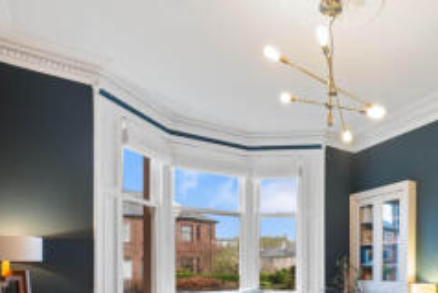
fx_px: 341
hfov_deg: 59.4
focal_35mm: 28
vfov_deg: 41.7
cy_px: 277
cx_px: 361
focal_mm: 14
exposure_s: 1/3
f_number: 7.1
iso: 640
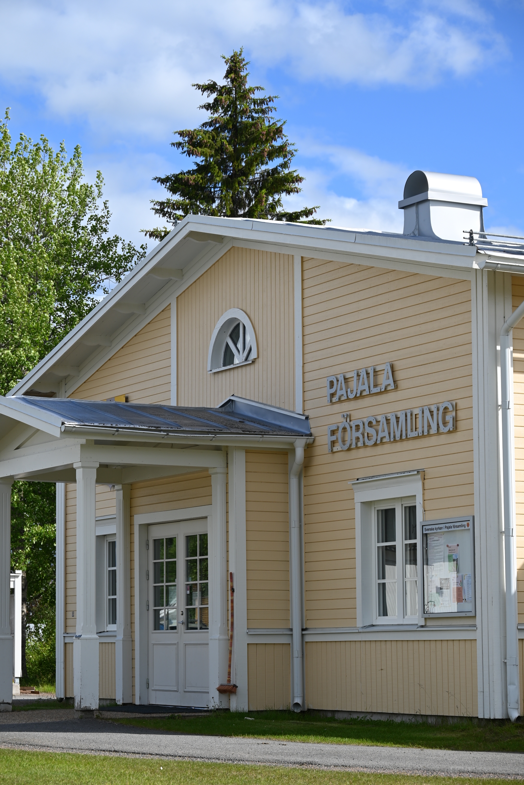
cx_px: 262
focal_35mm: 88
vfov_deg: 23.1
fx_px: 1919
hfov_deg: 15.5
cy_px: 392
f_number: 7.1
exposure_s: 1/400
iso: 100
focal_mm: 88
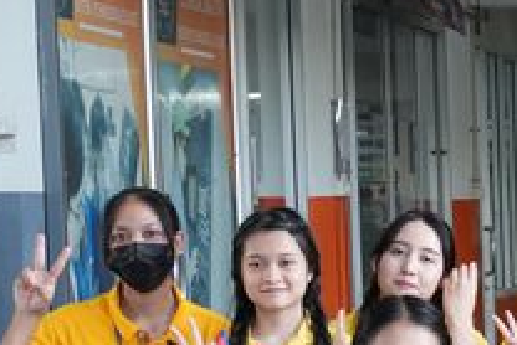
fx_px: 2593
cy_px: 364
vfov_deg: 7.6
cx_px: 967
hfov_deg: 10.6
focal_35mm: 180
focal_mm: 25
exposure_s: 1/125
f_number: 4.5
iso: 800
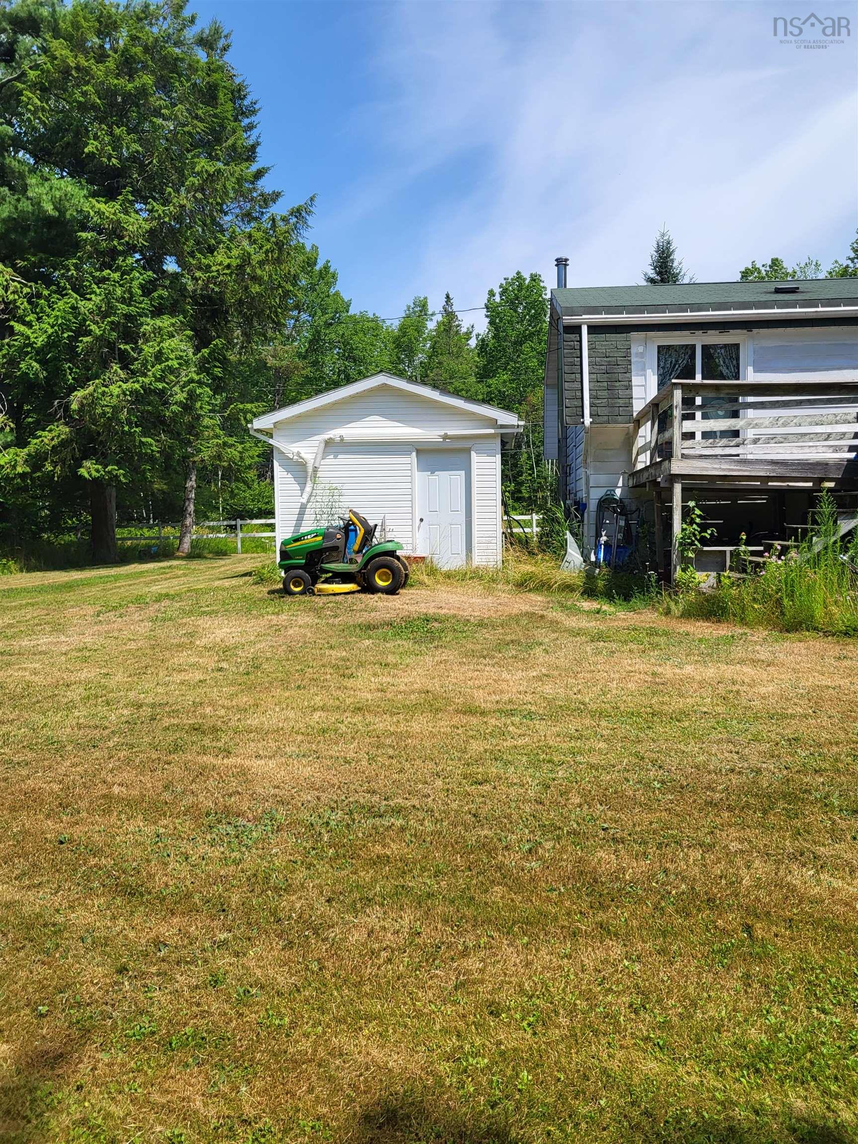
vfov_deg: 67.3
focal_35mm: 26
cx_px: 429
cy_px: 572
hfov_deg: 53.1
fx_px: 859
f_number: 1.8
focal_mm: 5.4
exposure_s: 1/2175
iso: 40
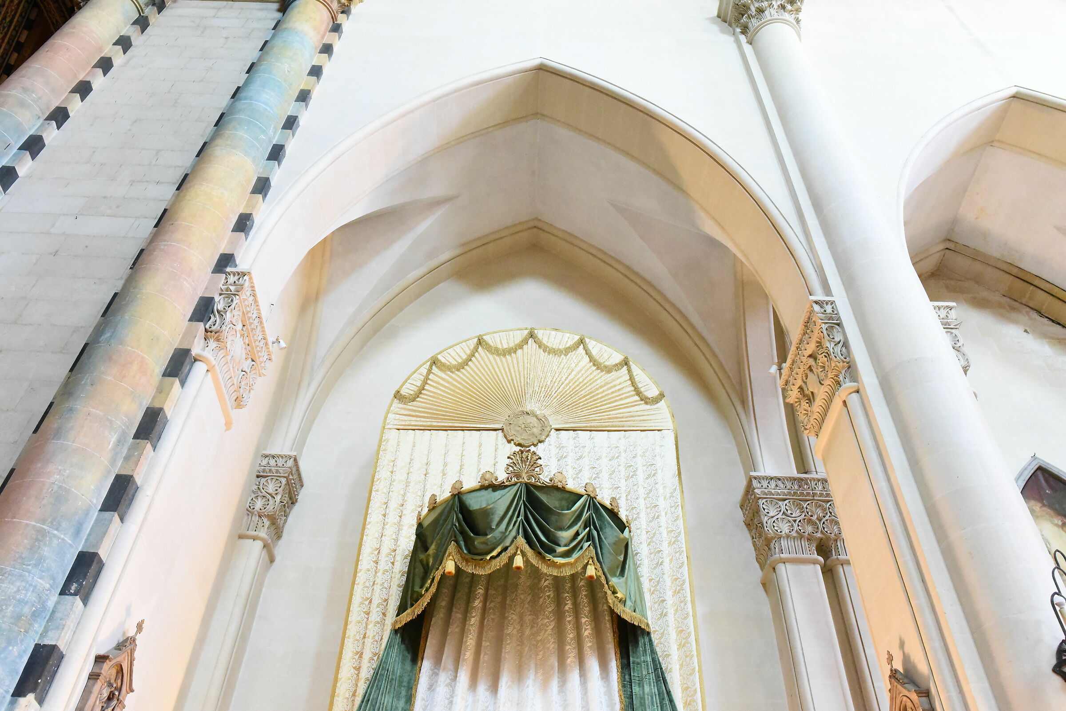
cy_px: 356
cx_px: 533
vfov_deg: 46.4
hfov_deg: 65.5
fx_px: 829
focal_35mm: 28
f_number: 8
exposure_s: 1/60
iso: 12800
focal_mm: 28
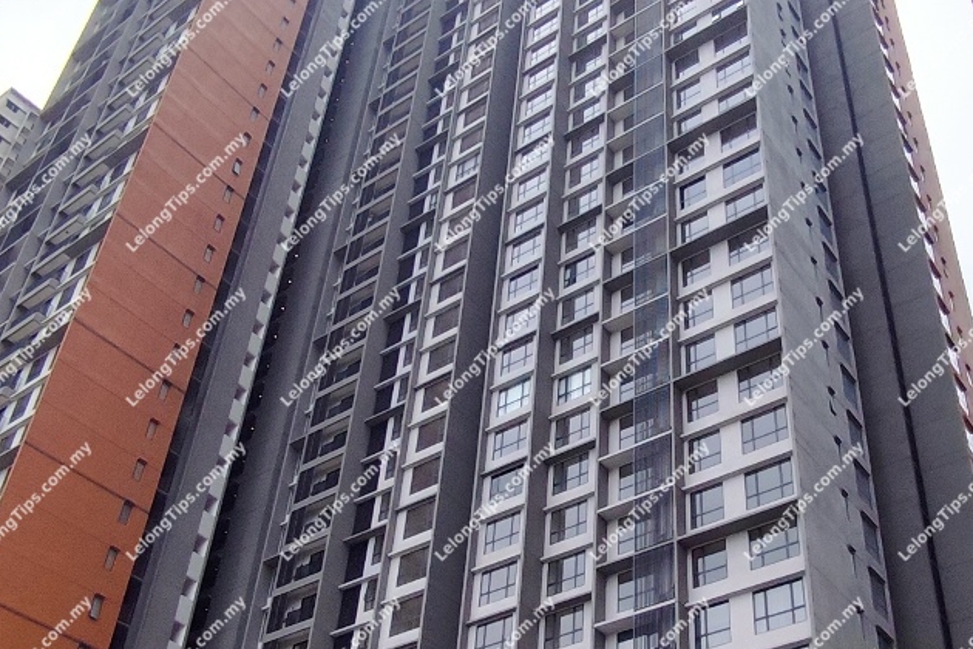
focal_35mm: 40
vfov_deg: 33.3
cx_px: 506
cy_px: 374
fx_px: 1081
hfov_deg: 48.4
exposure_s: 1/3300
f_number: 2.2
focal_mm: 1.65
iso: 50
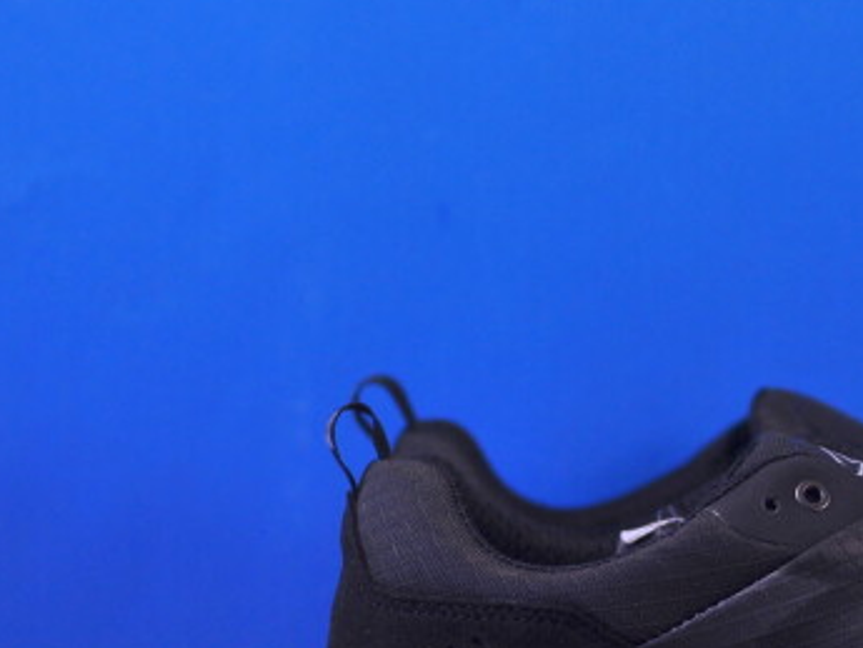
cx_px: 931
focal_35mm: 167
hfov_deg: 11.7
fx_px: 4165
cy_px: 427
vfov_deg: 8.9
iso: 250
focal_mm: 50
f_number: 2.5
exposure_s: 1/320
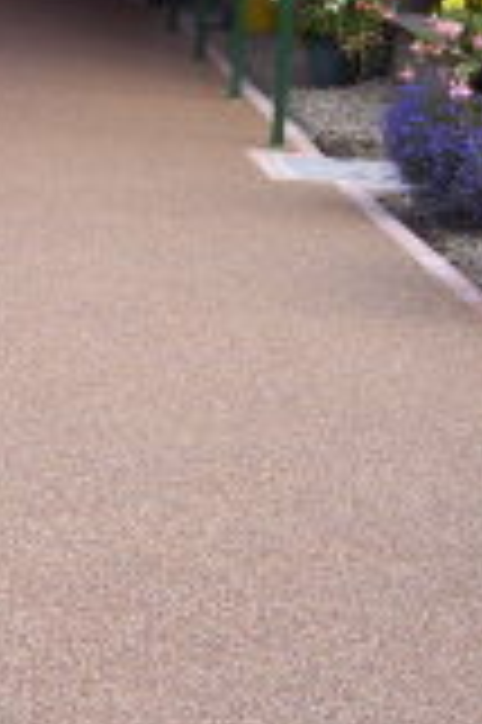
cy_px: 124
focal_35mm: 119
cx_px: -176
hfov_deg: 11.2
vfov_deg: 17.1
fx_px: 2395
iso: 80
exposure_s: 1/200
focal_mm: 6
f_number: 4.8
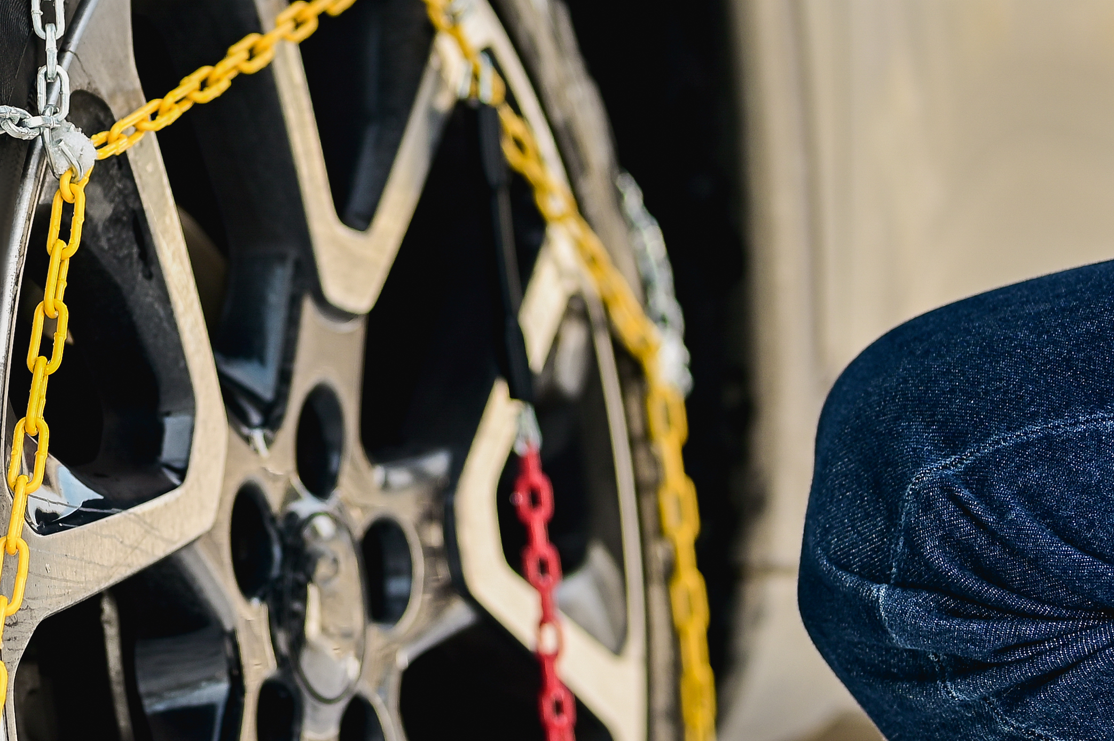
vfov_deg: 9.4
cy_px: 89
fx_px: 4484
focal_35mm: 145
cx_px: 179
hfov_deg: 14.1
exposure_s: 1/400
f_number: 2.5
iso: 100
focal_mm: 50
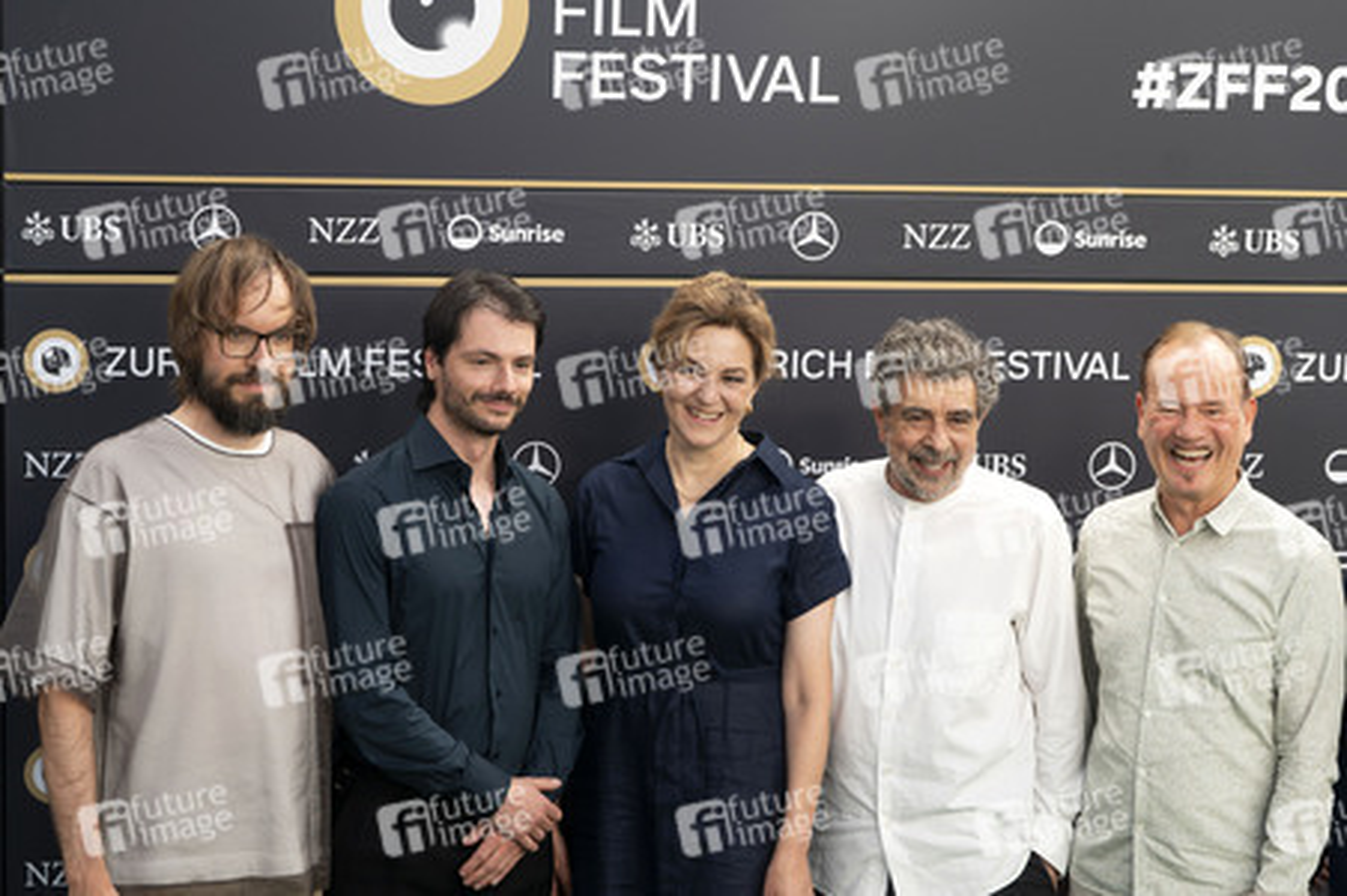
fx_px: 3176
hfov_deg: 23.9
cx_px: 688
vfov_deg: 16.1
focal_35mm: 85
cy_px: 446
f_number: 4.5
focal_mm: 82
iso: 400
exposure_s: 1/200
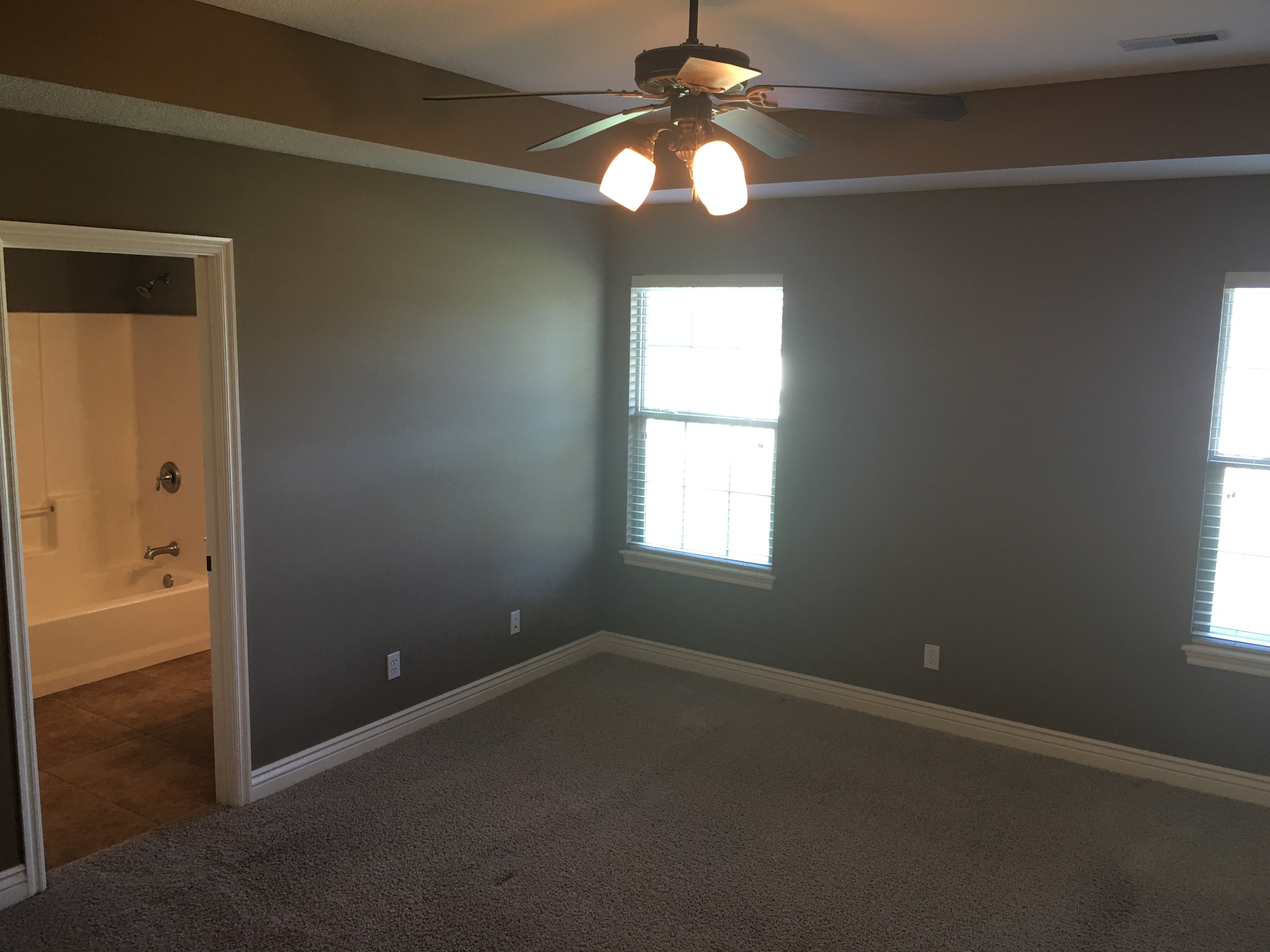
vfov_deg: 48.2
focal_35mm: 29
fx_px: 1064
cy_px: 476
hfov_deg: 61.7
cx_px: 635
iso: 32
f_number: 2.2
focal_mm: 4.15
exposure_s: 1/15
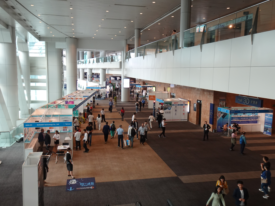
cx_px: 138
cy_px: 103
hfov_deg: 60.0
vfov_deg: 46.8
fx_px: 238
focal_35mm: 30
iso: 125
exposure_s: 1/30
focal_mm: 5.11
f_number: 4
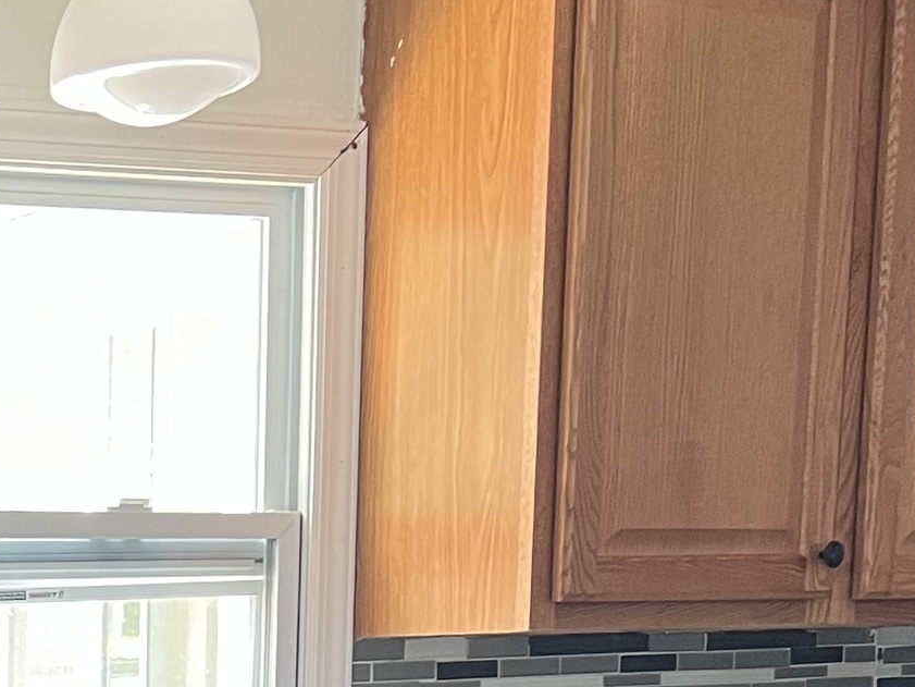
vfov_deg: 14.4
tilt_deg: -9.2
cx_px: -452
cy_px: 1070
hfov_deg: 18.4
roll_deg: +1.5
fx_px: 2511
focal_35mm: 95
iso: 160
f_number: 1.5
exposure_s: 1/60
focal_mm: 5.7
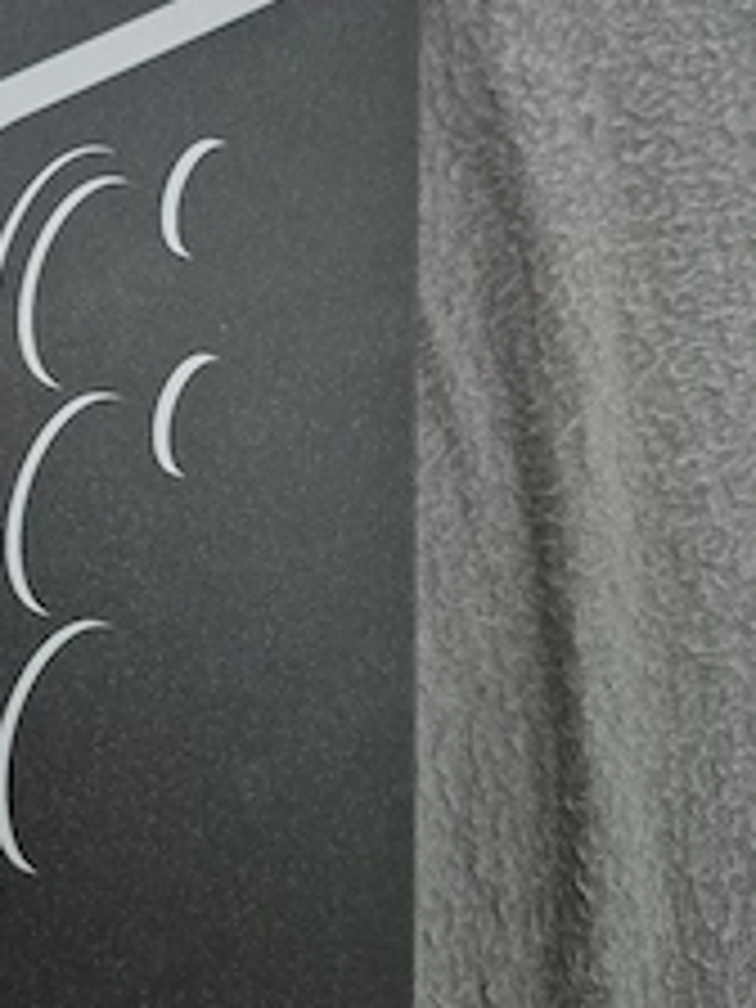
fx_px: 1194
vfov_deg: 45.5
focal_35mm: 41
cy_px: 396
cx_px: 112
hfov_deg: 33.7
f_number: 1.8
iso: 1600
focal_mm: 5.4
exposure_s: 1/25
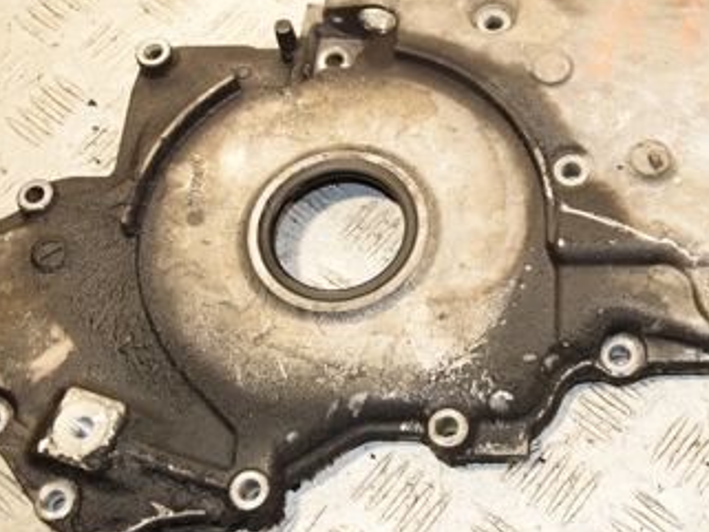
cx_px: 576
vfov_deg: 21.3
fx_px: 1414
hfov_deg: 27.5
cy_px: 216
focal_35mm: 69
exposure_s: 1/200
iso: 800
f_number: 5.6
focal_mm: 24
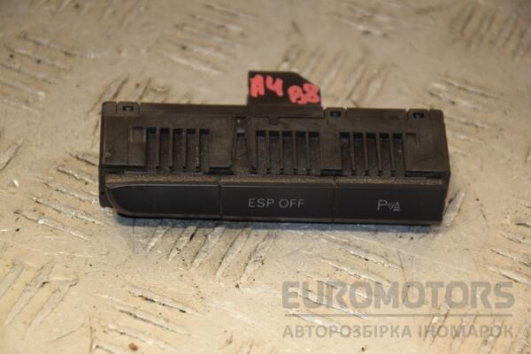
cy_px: 177
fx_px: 2035
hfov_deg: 14.9
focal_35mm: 138
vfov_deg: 9.9
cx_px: 266
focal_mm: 92
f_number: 6.3
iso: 800
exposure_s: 1/200
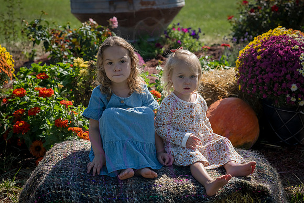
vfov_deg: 16.1
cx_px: 152
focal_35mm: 85
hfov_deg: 23.9
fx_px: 718
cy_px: 102
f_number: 6.3
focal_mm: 85
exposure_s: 1/1250
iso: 400
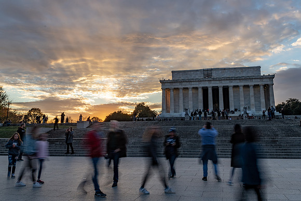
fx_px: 291
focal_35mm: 35
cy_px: 82
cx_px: 157
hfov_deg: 54.6
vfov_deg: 37.9
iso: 64
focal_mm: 26
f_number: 16
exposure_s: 1/4
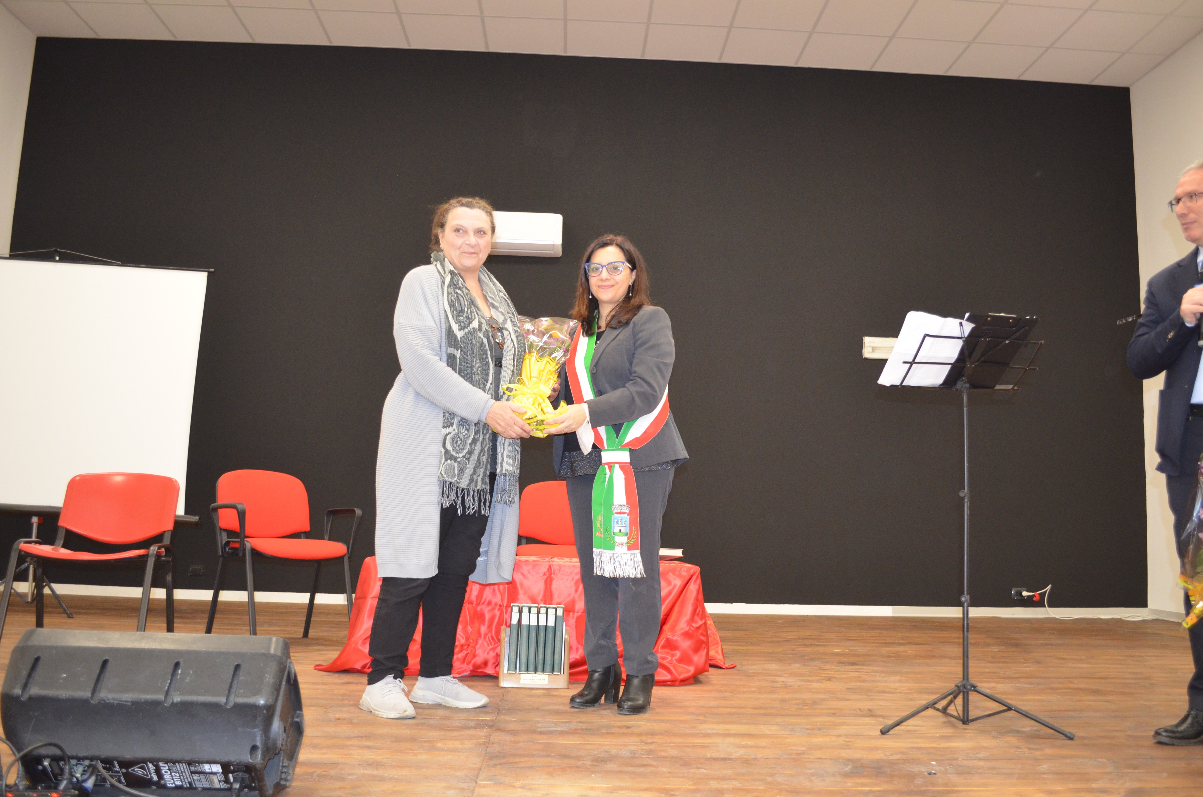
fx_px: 1000
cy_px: 398
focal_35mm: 30
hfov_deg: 62.0
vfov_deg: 43.4
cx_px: 602
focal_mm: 20
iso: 1800
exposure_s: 1/60
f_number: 3.8
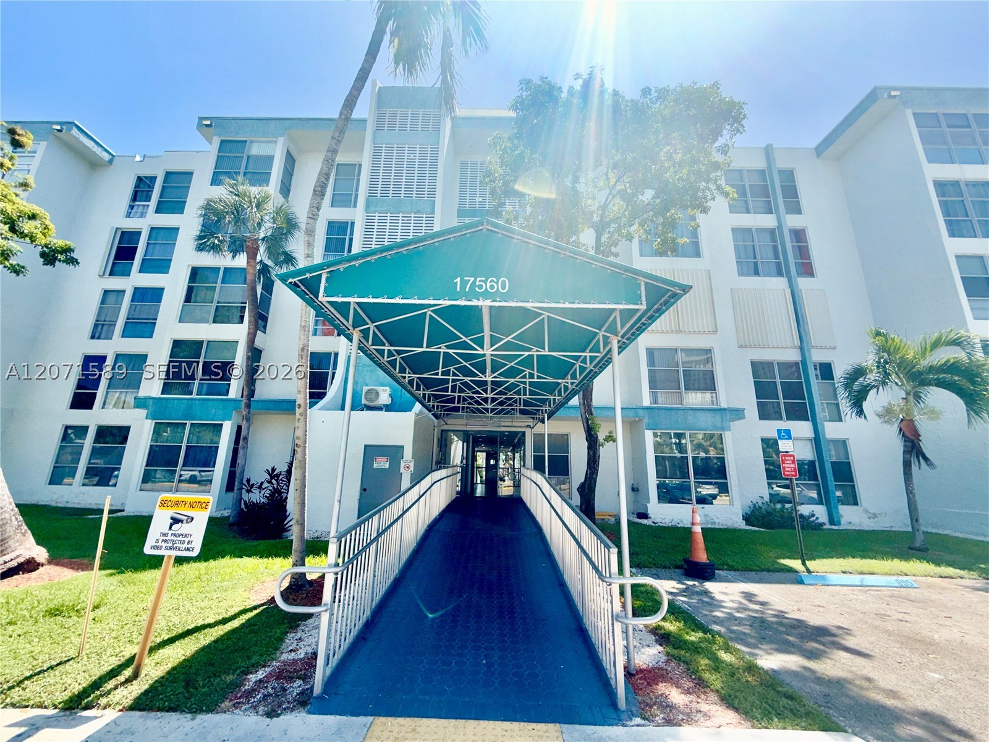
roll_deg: -1.1
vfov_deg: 85.7
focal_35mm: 14
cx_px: 494
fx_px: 400
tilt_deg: +14.3
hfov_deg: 102.1
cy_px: 371
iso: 16
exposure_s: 1/522
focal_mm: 2.22
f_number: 2.2
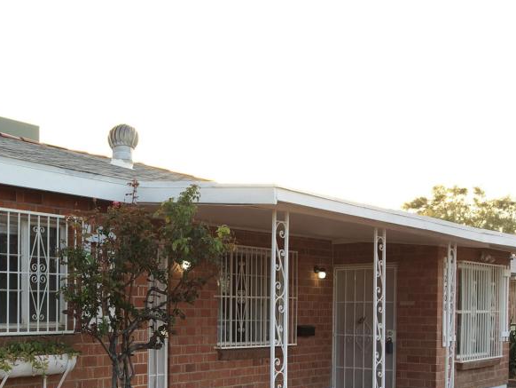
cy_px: 329
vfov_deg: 27.8
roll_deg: -0.5
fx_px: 761
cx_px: 74
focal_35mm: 51
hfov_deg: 35.7
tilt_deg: -1.1
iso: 25
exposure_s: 1/120
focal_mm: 4.15
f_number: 2.2
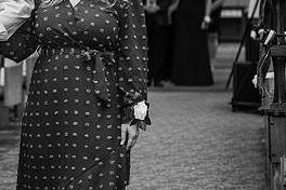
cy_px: 25
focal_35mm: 154
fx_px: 1223
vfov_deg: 8.9
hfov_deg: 13.2
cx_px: 1
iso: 2000
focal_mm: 70
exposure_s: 1/200
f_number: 2.8
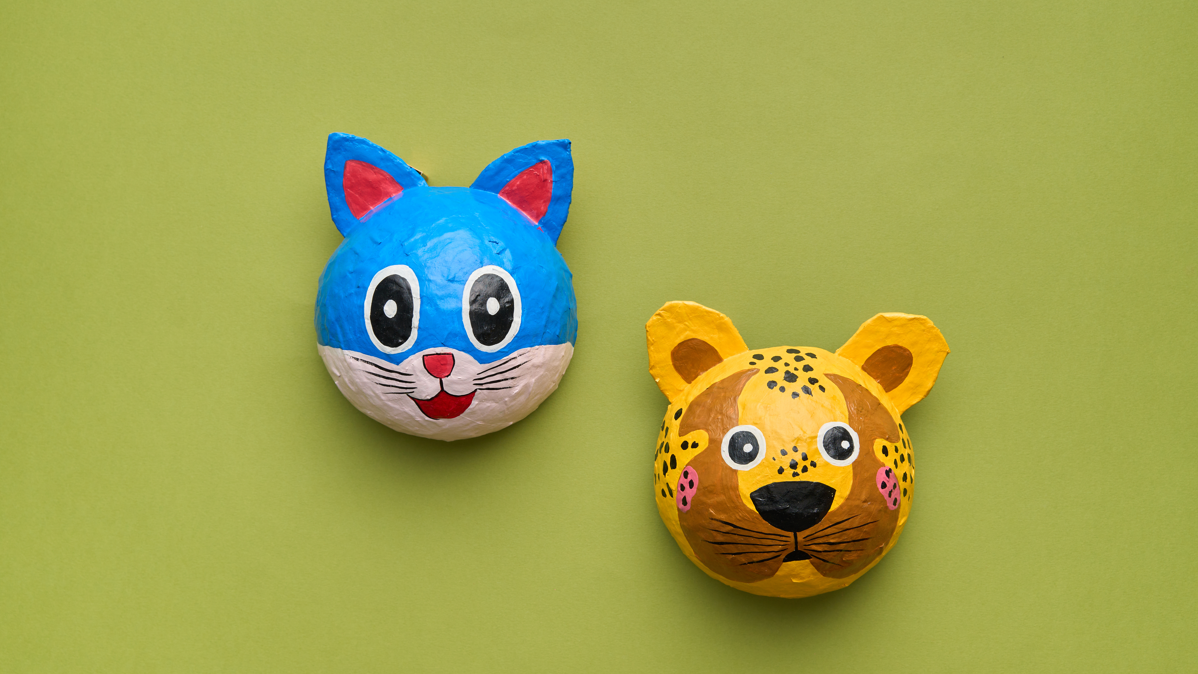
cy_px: 363
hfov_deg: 39.2
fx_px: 1684
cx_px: 600
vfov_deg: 22.6
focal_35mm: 53
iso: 250
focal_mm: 50
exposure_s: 1/100
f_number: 8
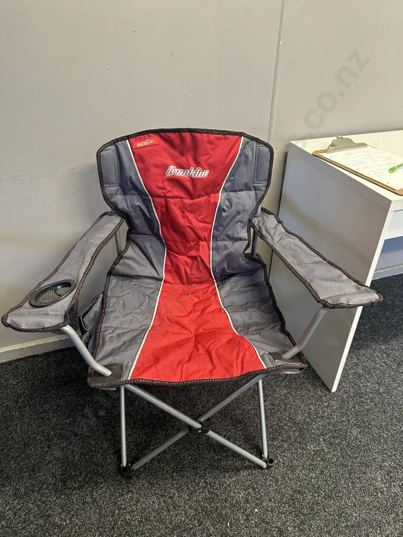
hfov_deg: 56.8
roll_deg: -0.4
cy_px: 268
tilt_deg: -34.2
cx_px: 202
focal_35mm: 24
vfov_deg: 71.6
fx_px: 373
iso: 250
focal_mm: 6.86
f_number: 1.78
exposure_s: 1/50
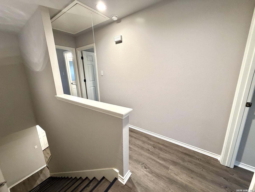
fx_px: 103
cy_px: 96
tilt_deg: -13.9
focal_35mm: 14
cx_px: 128
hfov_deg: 102.1
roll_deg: +2.0
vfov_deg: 85.7
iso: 250
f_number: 2.2
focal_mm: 2.22
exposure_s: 1/60
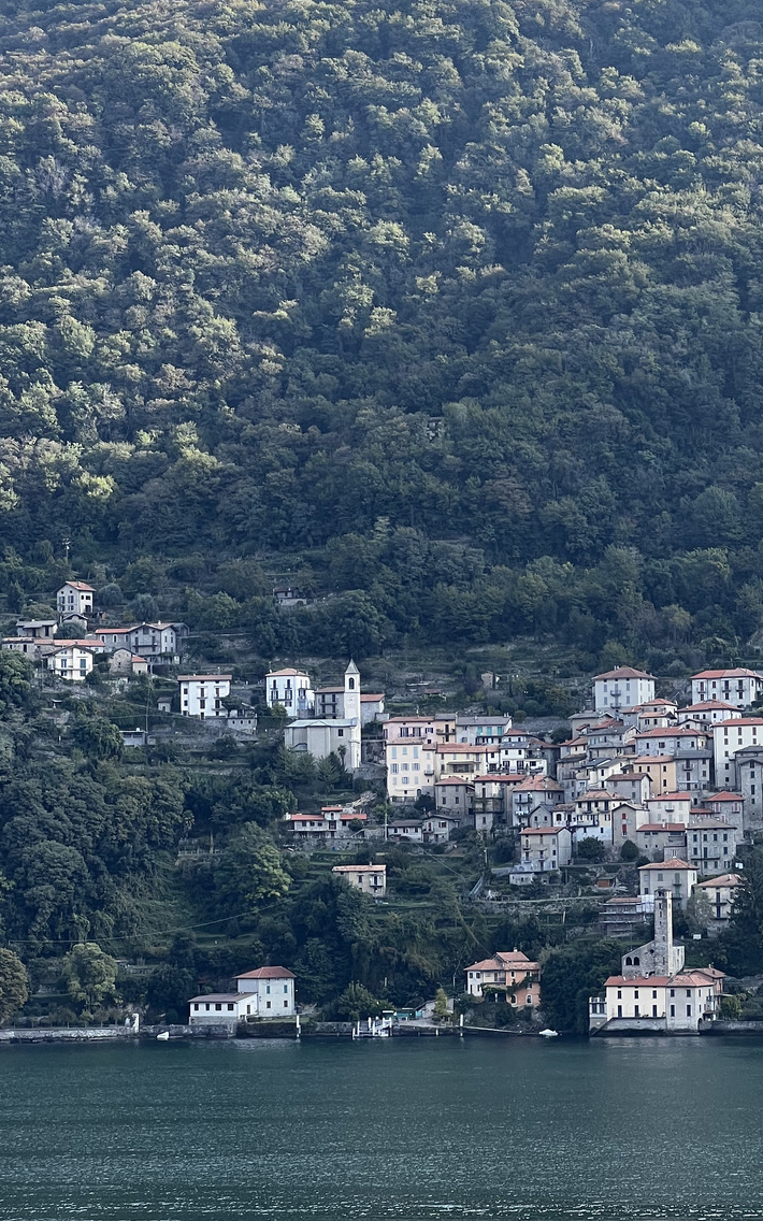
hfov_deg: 11.4
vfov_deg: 18.1
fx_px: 3826
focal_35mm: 115
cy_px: 533
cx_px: 546
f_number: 2.8
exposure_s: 1/162
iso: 32
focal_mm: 9
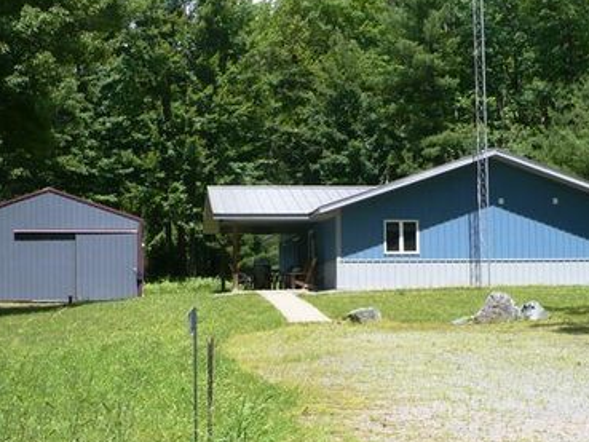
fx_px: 1106
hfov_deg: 29.8
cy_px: 277
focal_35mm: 65
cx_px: 308
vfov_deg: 22.5
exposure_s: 1/800
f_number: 3
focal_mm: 7.9
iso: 100
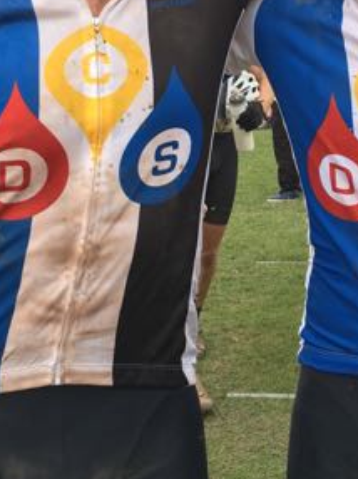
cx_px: 263
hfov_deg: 22.4
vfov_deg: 29.1
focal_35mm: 65
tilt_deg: -4.7
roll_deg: +1.5
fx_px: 898
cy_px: 92
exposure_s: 1/437
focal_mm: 4.15
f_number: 2.2
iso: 25
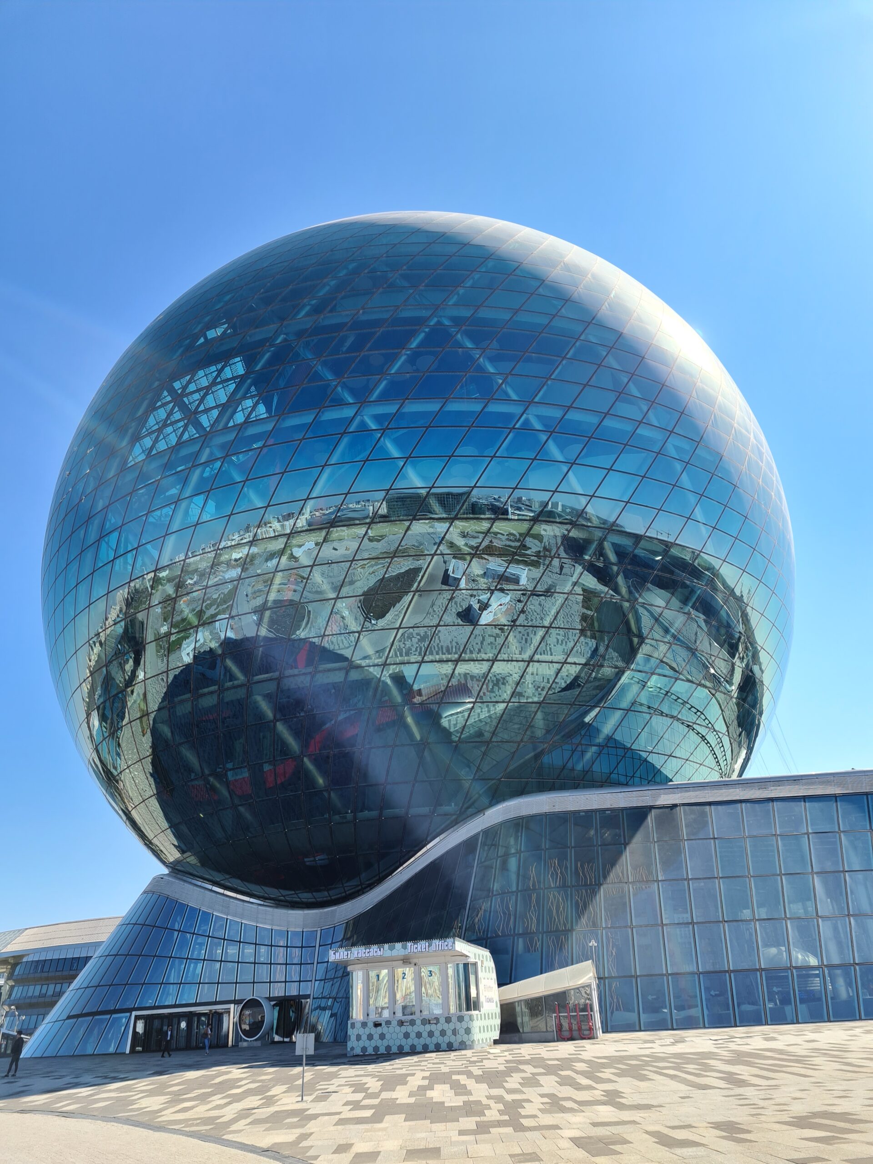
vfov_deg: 67.3
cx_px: 436
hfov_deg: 53.1
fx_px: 874
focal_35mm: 26
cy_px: 582
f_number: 1.8
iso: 50
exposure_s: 1/1364
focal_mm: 5.4
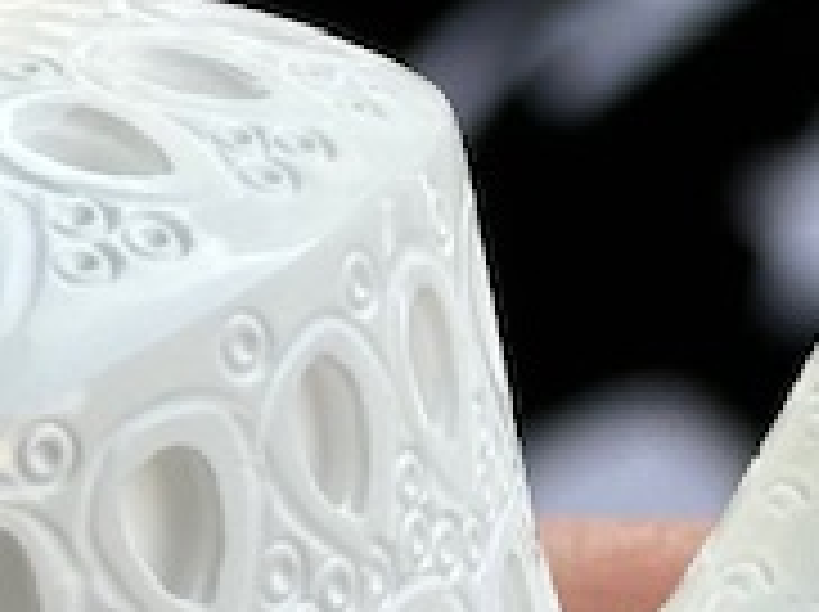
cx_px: 684
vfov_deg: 4.4
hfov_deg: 5.9
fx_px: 7986
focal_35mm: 338
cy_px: 198
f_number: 1.78
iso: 64
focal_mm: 6.86
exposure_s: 1/361
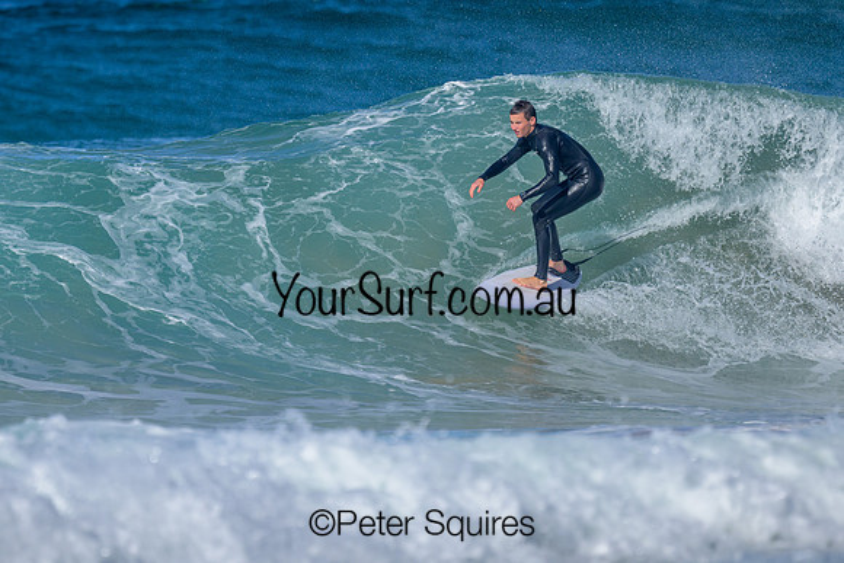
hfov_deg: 1.9
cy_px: 256
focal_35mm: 1099
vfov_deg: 1.3
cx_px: 426
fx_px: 25765
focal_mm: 800
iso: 220
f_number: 6.3
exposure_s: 1/2000
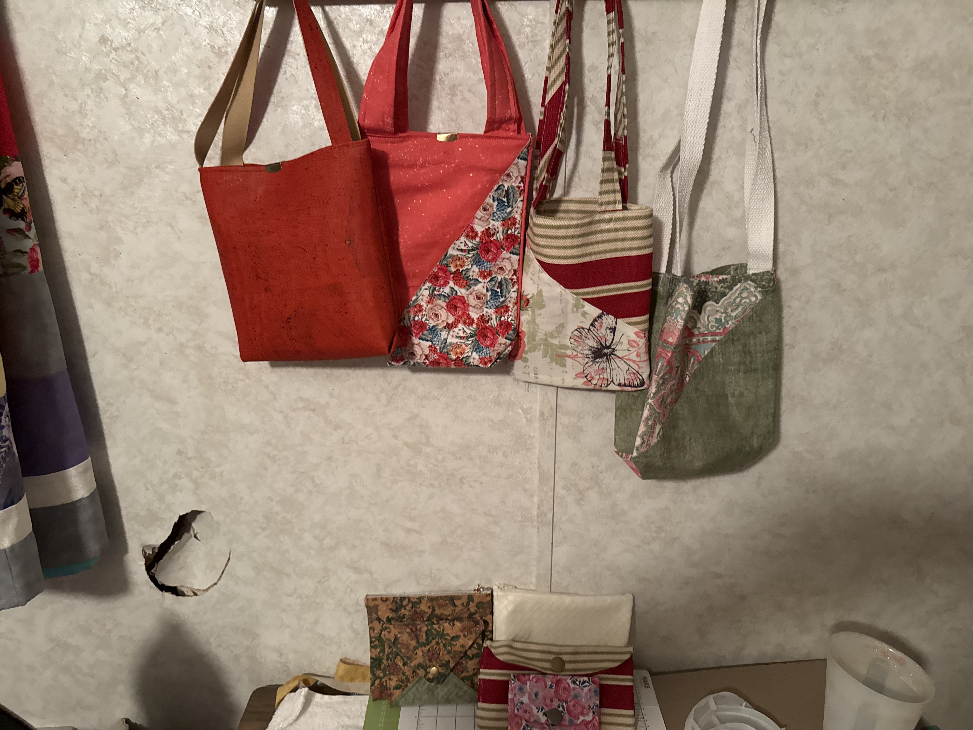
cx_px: 486
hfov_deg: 71.6
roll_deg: +0.7
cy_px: 365
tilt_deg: -20.1
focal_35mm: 24
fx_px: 675
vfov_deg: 56.8
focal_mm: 6.76
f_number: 1.78
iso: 800
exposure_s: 1/40
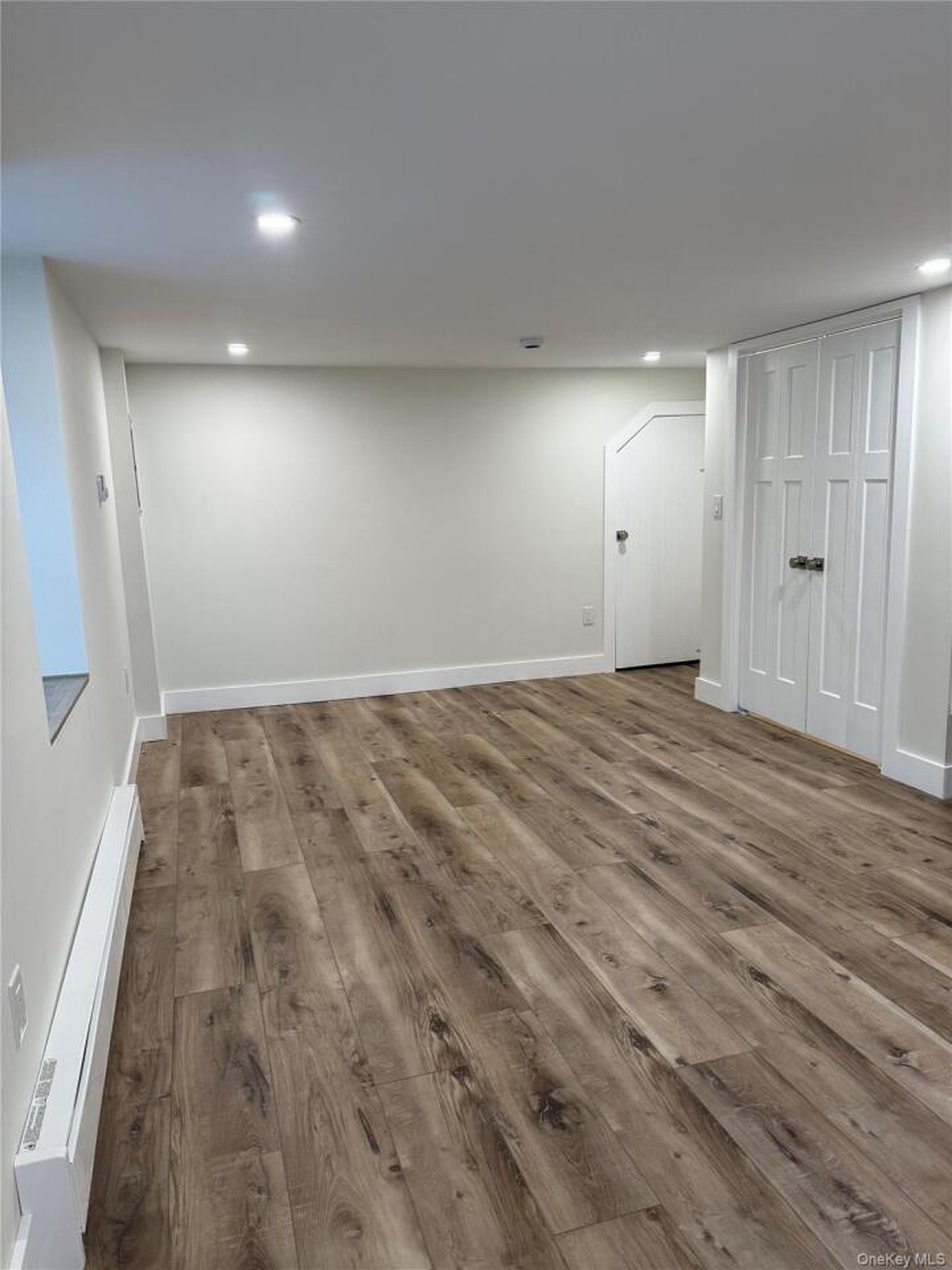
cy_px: 635
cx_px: 476
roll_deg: +2.2
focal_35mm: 24
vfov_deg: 71.6
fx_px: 880
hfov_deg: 56.8
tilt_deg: -9.7
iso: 125
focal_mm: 6.76
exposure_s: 1/60
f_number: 1.78
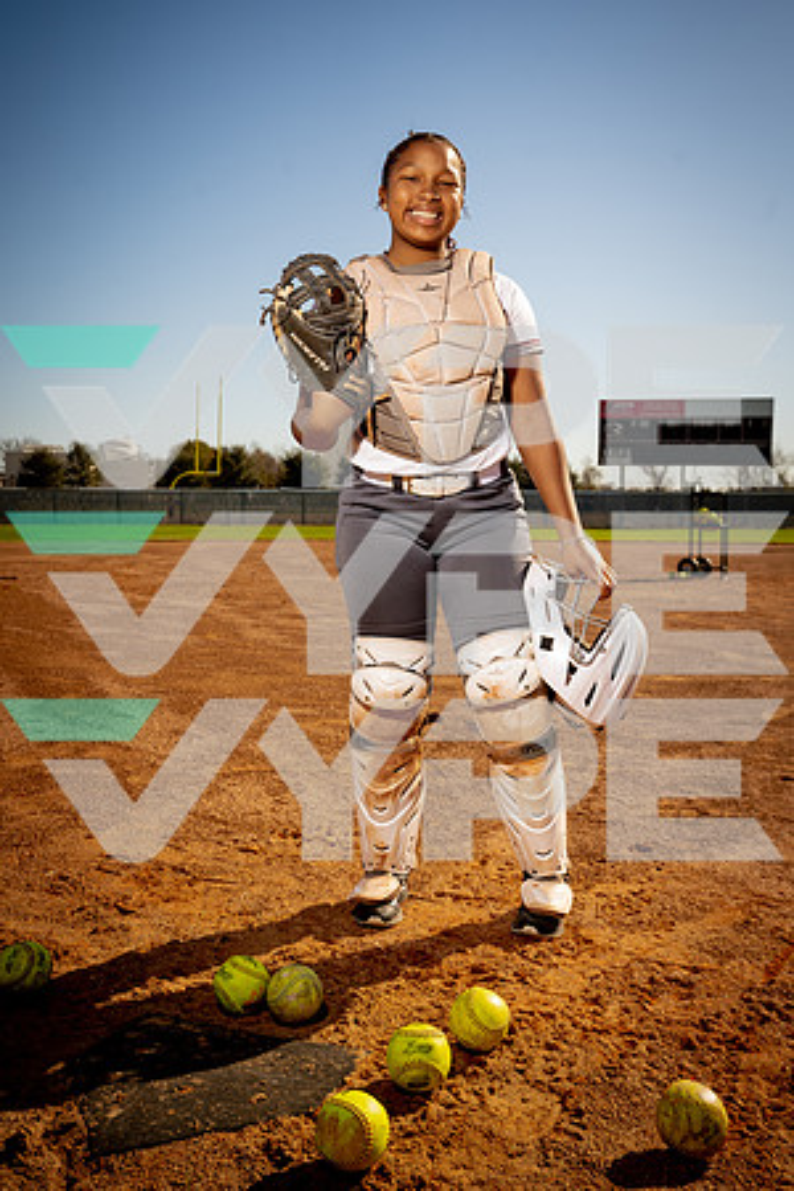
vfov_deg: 51.9
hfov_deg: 35.9
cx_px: 397
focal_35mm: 37
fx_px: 1224
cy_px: 596
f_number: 7.1
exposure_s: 1/250
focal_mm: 37
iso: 100
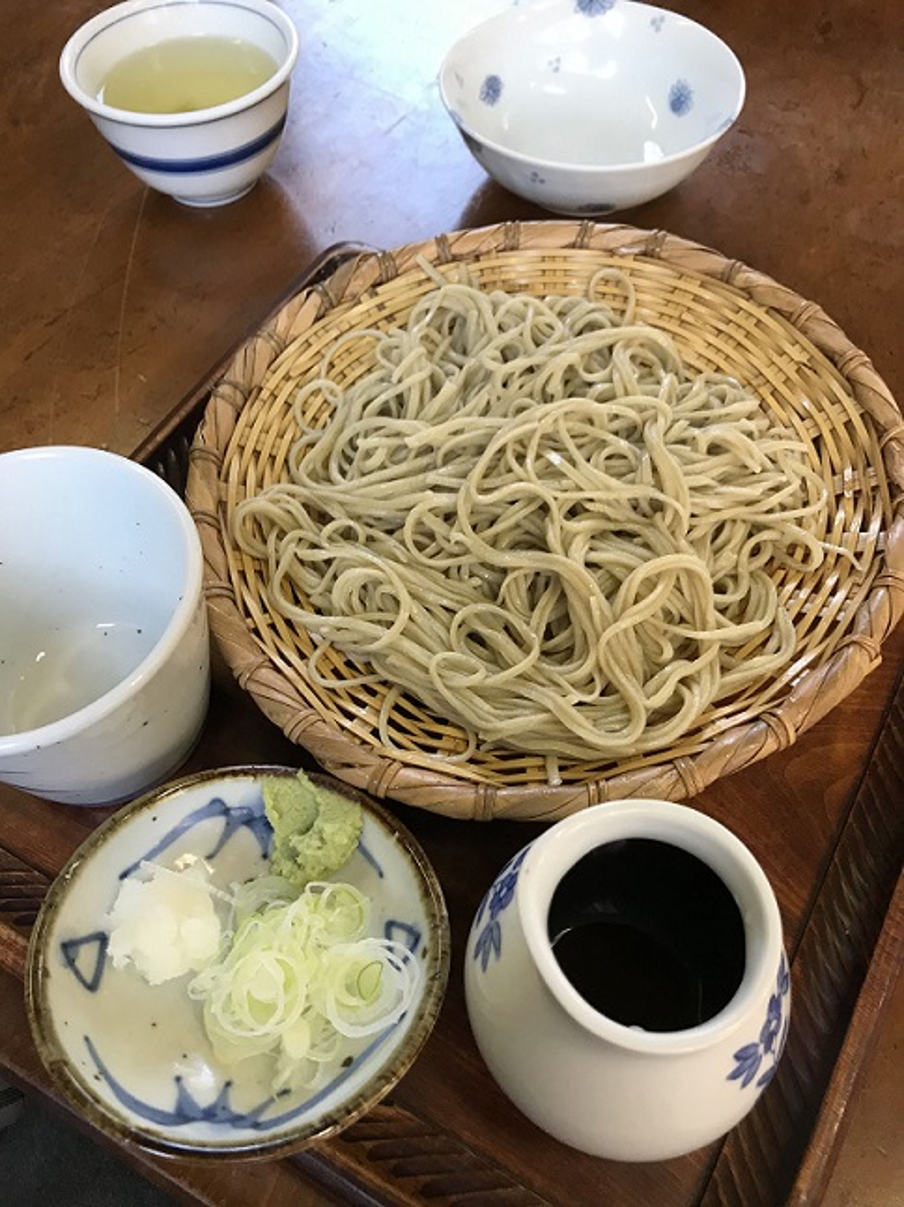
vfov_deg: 63.5
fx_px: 976
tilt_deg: -57.5
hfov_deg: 49.7
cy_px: 604
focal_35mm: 28
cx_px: 452
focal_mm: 3.99
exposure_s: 1/33
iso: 40
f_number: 1.8
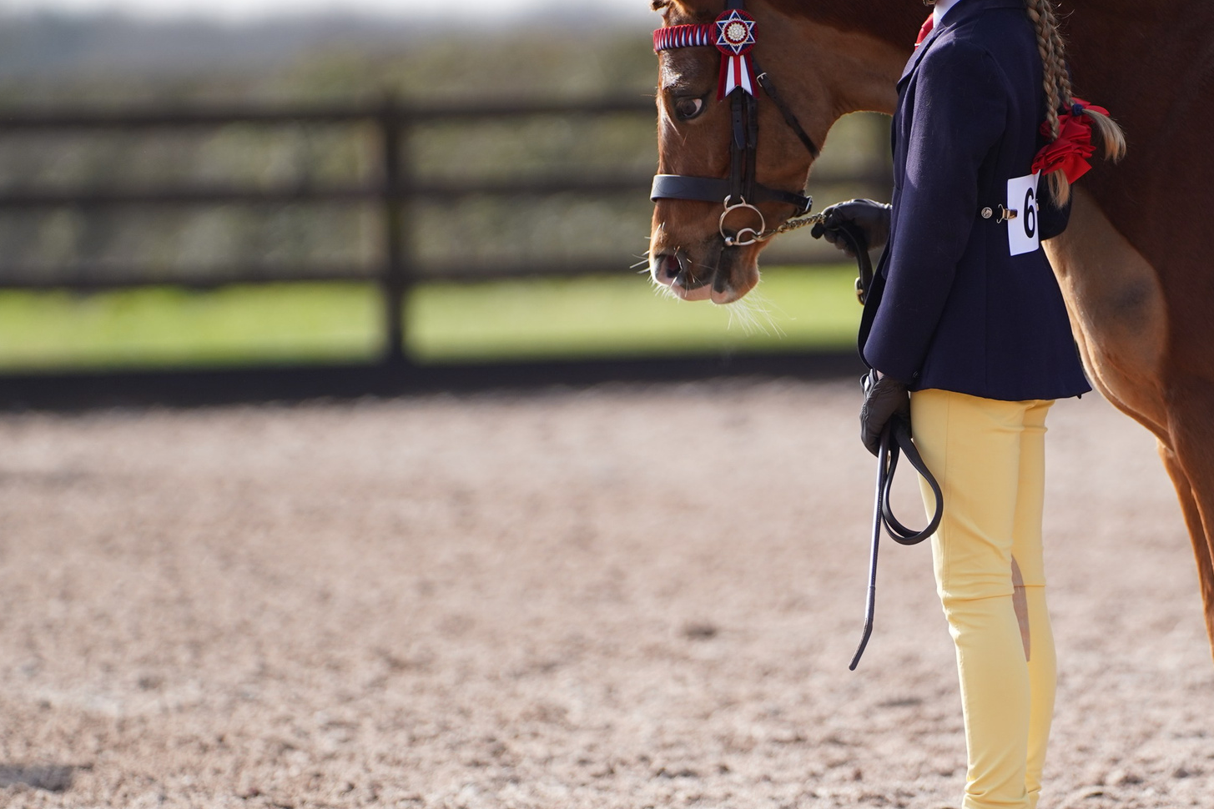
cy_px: 299
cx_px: 989
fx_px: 11869
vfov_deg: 3.9
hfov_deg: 5.8
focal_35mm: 352
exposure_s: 1/3200
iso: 250
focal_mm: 200
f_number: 2
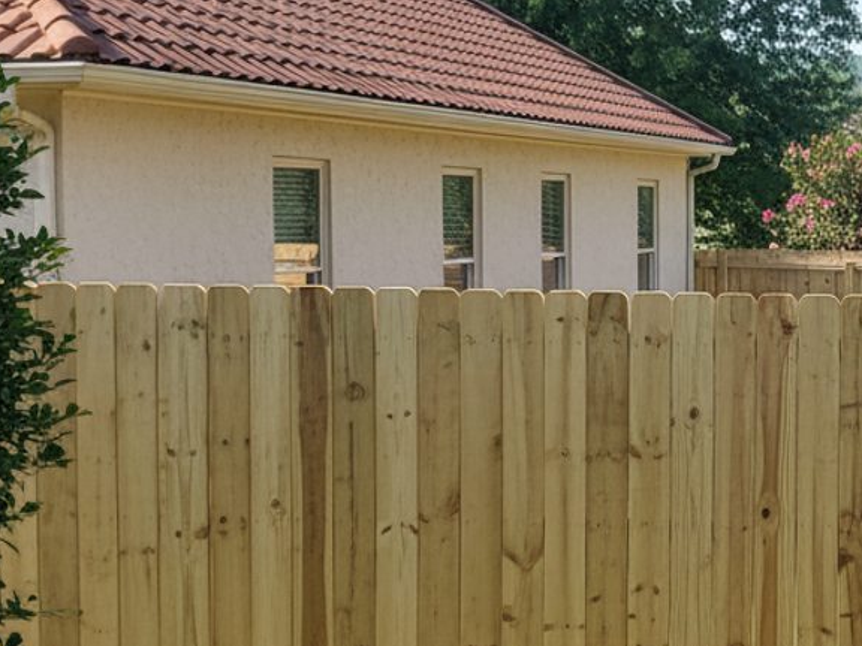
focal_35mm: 50
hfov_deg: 35.1
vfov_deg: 29.1
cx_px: 835
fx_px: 1245
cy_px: 313
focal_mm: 6.8
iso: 1536
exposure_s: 1/710
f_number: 1.68
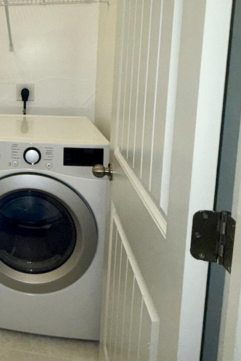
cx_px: -39
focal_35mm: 35
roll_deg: +0.4
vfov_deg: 52.5
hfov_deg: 32.2
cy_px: 98
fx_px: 351
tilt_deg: -6.9
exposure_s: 1/60
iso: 100
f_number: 2.2
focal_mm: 2.22
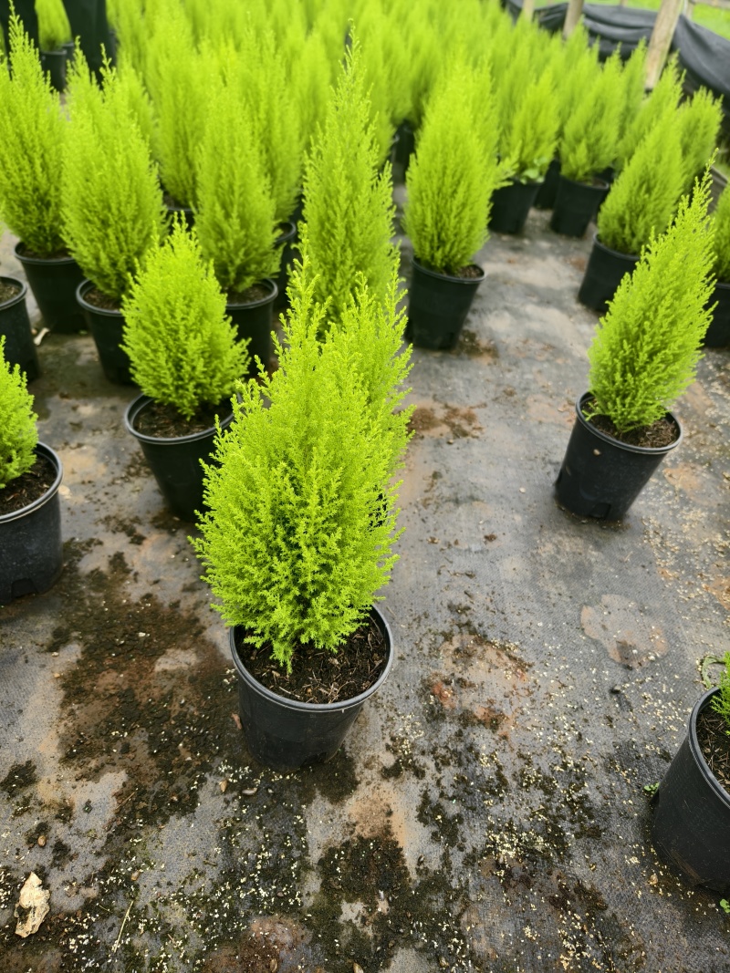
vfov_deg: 73.9
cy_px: 486
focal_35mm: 23
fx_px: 647
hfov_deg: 58.9
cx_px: 365
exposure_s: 1/241
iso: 50
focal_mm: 8.67
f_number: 1.75
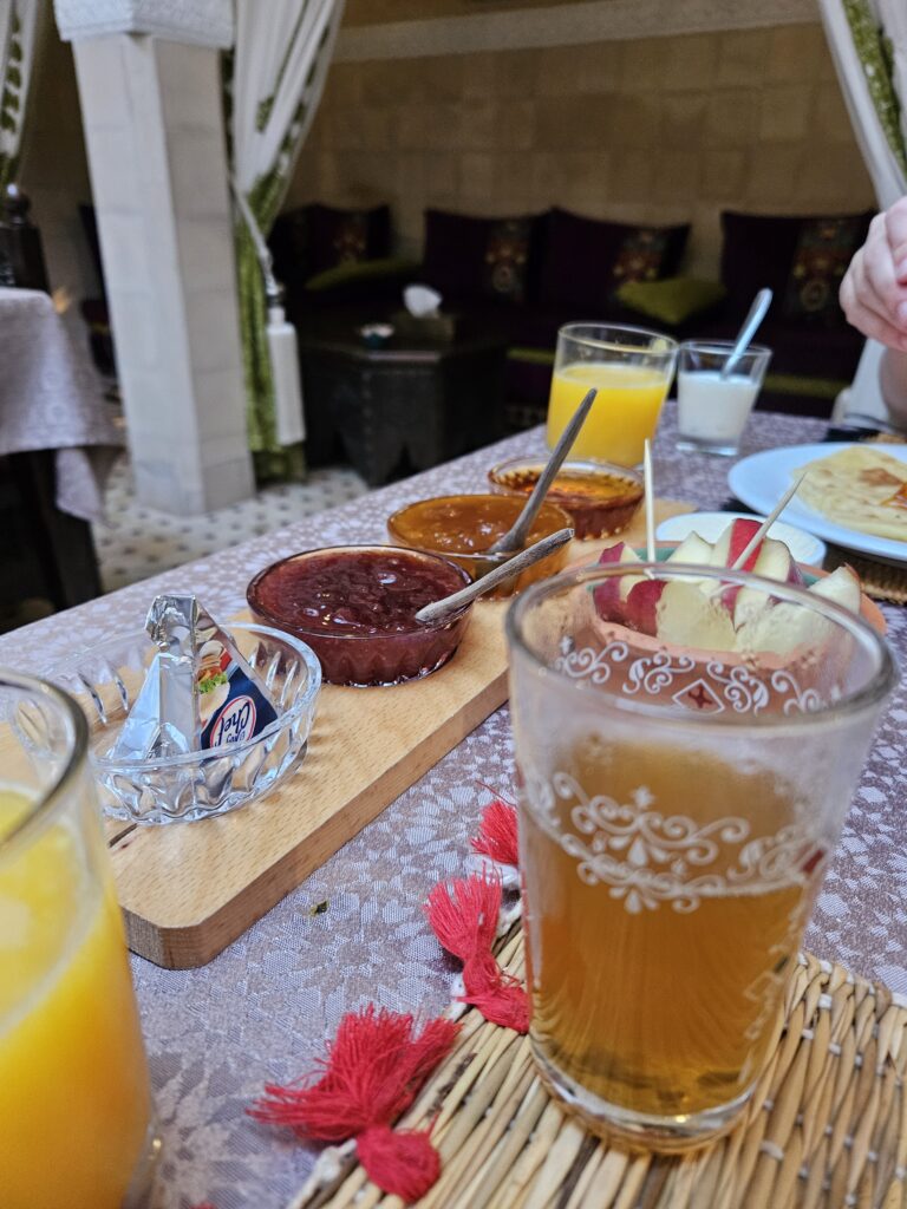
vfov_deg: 73.9
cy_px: 604
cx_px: 454
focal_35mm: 23
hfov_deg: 58.9
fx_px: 804
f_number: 1.8
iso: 640
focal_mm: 5.4
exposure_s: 1/100
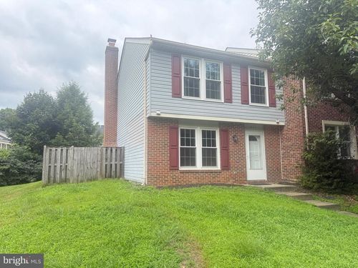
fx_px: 248
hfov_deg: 71.6
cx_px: 179
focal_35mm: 24
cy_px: 134
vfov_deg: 56.8
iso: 100
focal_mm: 6.76
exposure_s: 1/898
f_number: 1.78
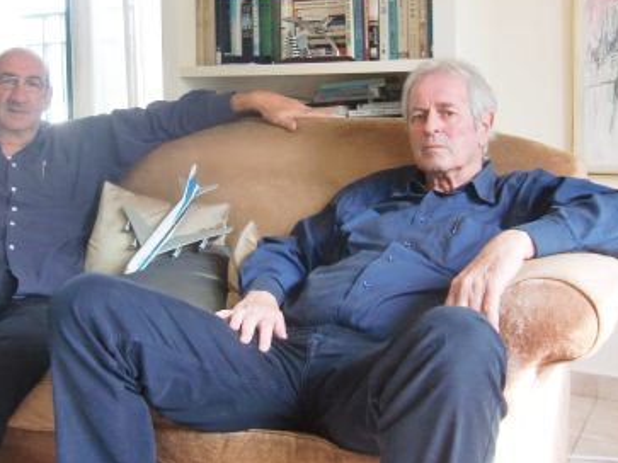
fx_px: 803
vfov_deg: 32.0
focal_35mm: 45
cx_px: 243
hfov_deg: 41.9
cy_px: 177
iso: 100
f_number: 3.6
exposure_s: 1/60
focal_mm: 6.1
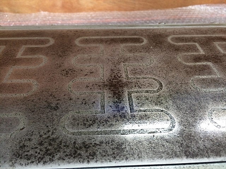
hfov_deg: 61.7
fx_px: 189
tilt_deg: -41.3
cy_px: 84
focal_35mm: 29
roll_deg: +0.3
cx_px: 113
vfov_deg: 48.2
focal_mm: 4.15
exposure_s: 1/30
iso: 125
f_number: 2.2
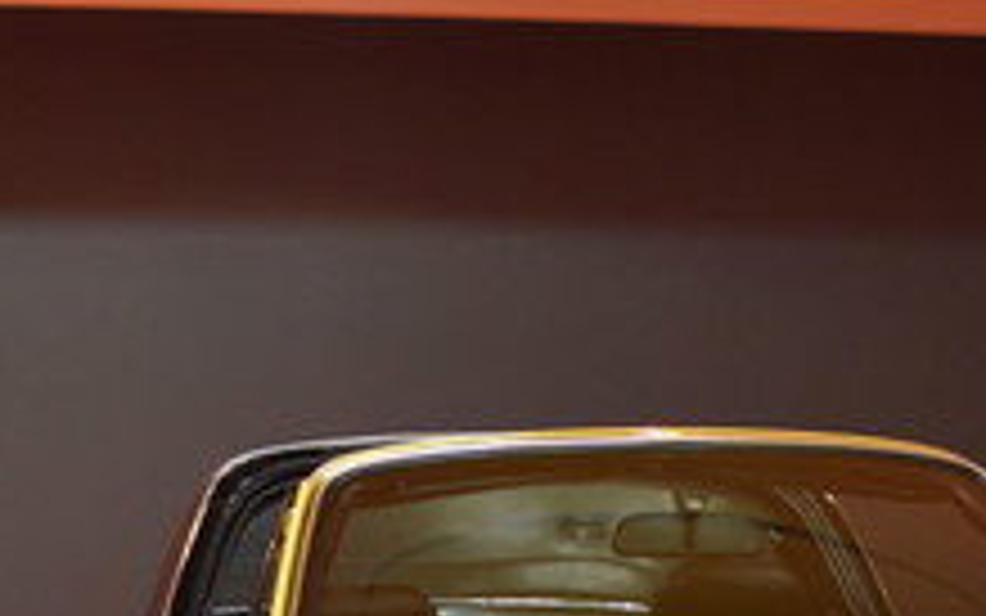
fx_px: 5047
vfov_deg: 6.8
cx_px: 984
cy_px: 1093
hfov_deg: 11.1
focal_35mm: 188
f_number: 3.5
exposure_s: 1/60
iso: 800
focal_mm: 35
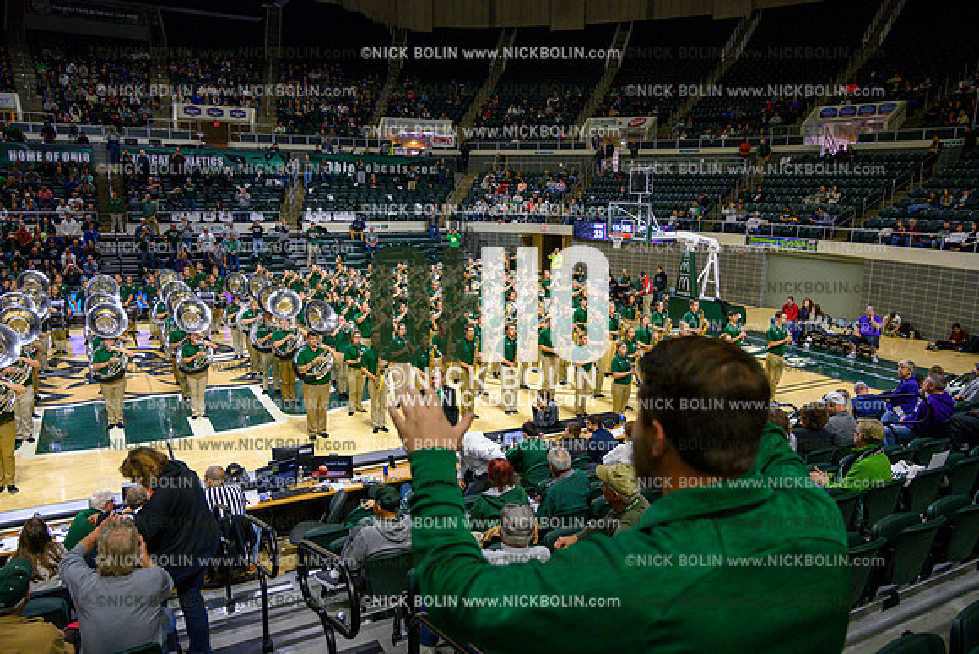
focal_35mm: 27
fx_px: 734
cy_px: 327
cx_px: 490
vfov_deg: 48.0
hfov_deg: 67.4
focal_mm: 27
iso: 3200
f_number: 4.5
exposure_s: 1/500
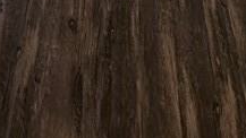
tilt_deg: -11.3
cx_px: -83
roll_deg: -4.2
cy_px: -416
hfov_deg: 25.0
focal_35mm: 72
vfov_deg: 8.2
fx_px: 470
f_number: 2.2
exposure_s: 1/120
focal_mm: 2.22
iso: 100
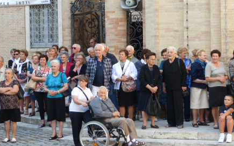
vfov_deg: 12.2
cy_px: 53
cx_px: 129
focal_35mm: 107
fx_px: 682
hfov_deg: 19.5
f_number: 4.9
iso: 100
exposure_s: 1/60
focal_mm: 11.7
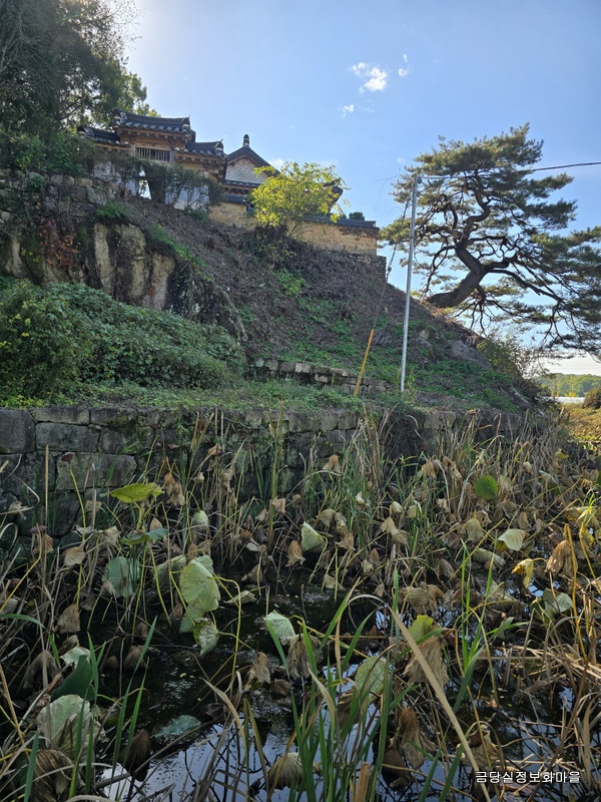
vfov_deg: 73.9
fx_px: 532
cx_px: 300
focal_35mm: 23
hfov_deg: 58.9
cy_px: 401
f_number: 1.7
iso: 12
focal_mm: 6.3
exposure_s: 1/664
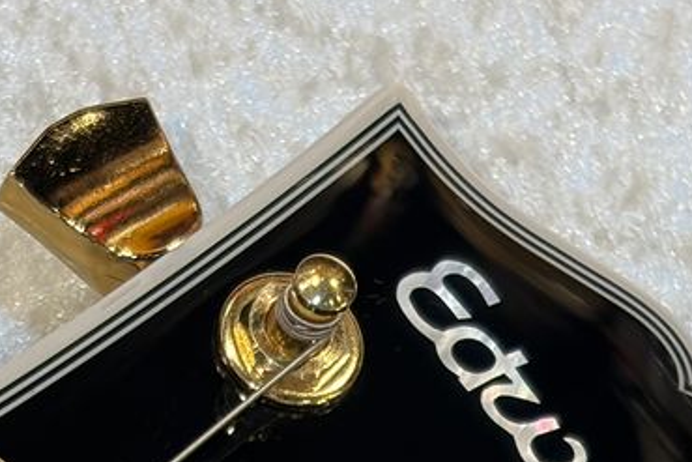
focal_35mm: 187
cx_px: 105
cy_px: 830
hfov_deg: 10.9
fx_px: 3596
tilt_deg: -74.2
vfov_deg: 7.2
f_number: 1.6
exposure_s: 1/60
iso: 100
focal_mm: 5.96
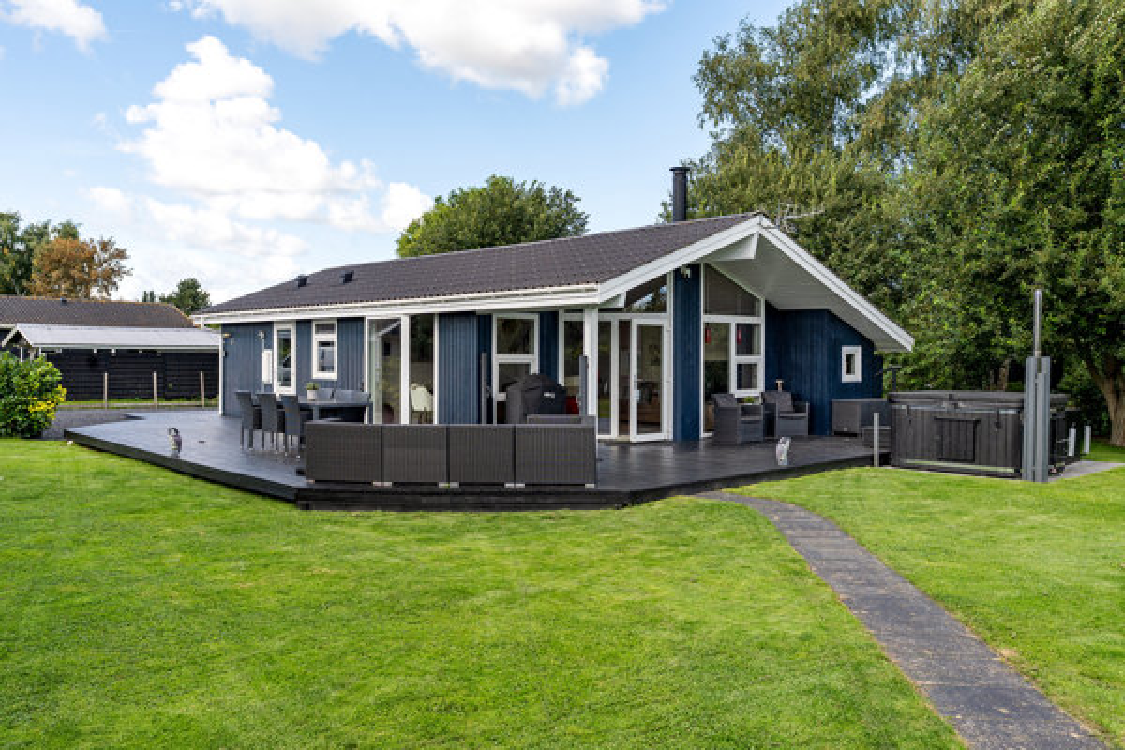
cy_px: 375
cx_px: 562
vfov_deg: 45.0
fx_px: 906
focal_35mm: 29
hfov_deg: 63.7
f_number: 8
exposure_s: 1/320
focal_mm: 29
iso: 200
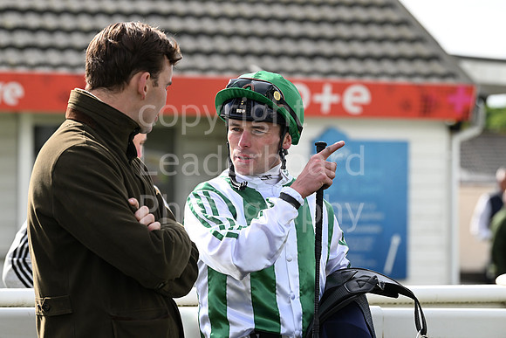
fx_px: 2460
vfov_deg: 7.9
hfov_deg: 11.7
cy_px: 169
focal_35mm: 175
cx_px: 253
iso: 800
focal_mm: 175
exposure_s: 1/2500
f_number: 5.6
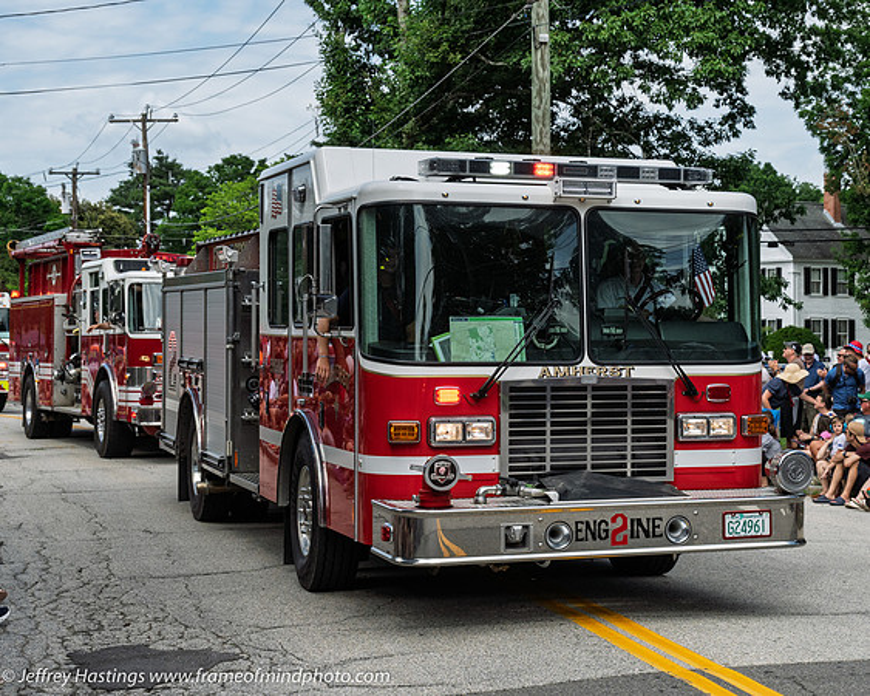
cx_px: 628
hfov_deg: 28.3
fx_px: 1702
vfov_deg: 23.1
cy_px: 339
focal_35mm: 66
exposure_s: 1/1600
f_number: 6.3
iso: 500
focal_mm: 45
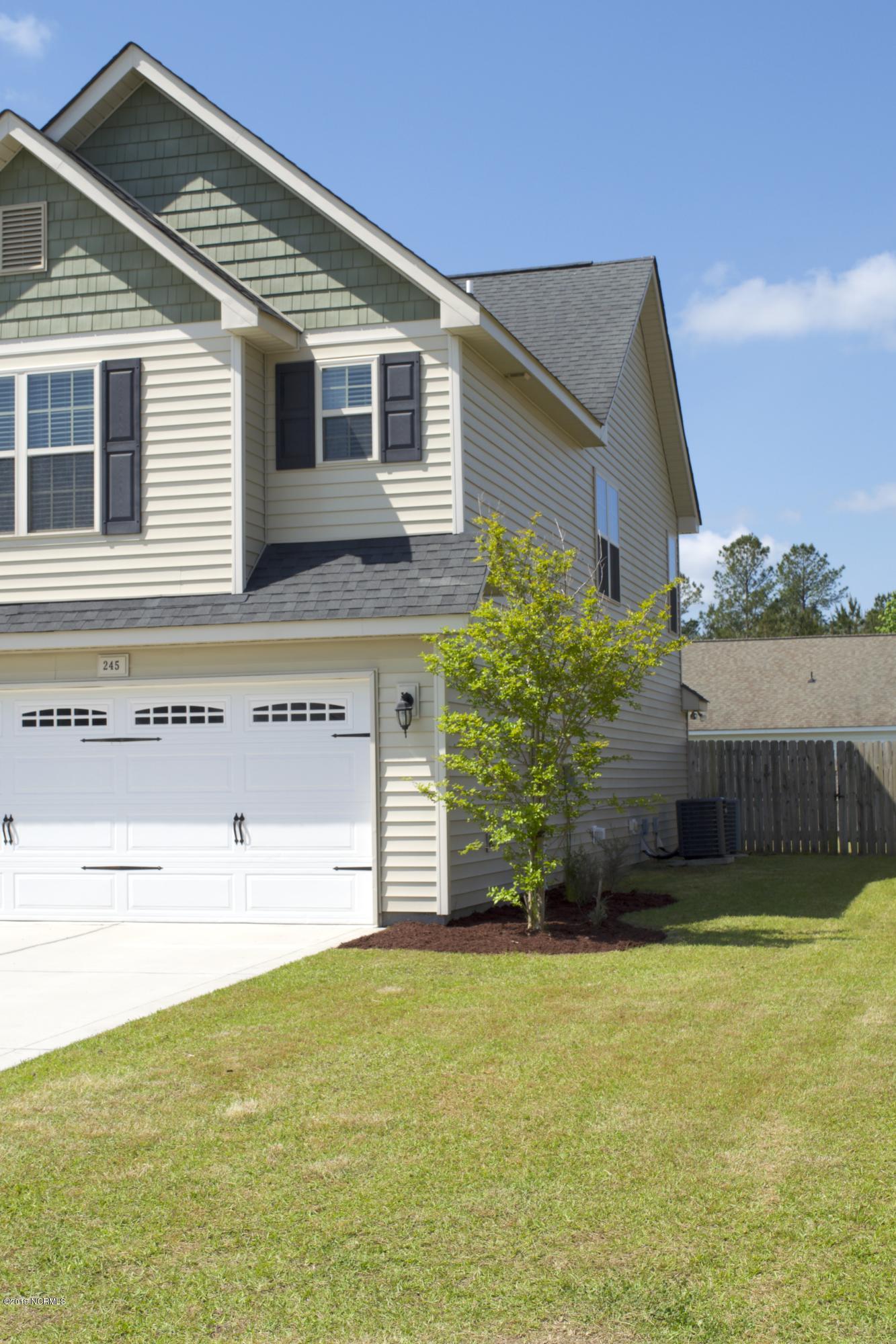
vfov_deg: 41.1
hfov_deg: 28.1
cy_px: 672
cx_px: 448
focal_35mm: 48
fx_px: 1792
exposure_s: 1/200
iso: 100
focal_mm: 32
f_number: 13
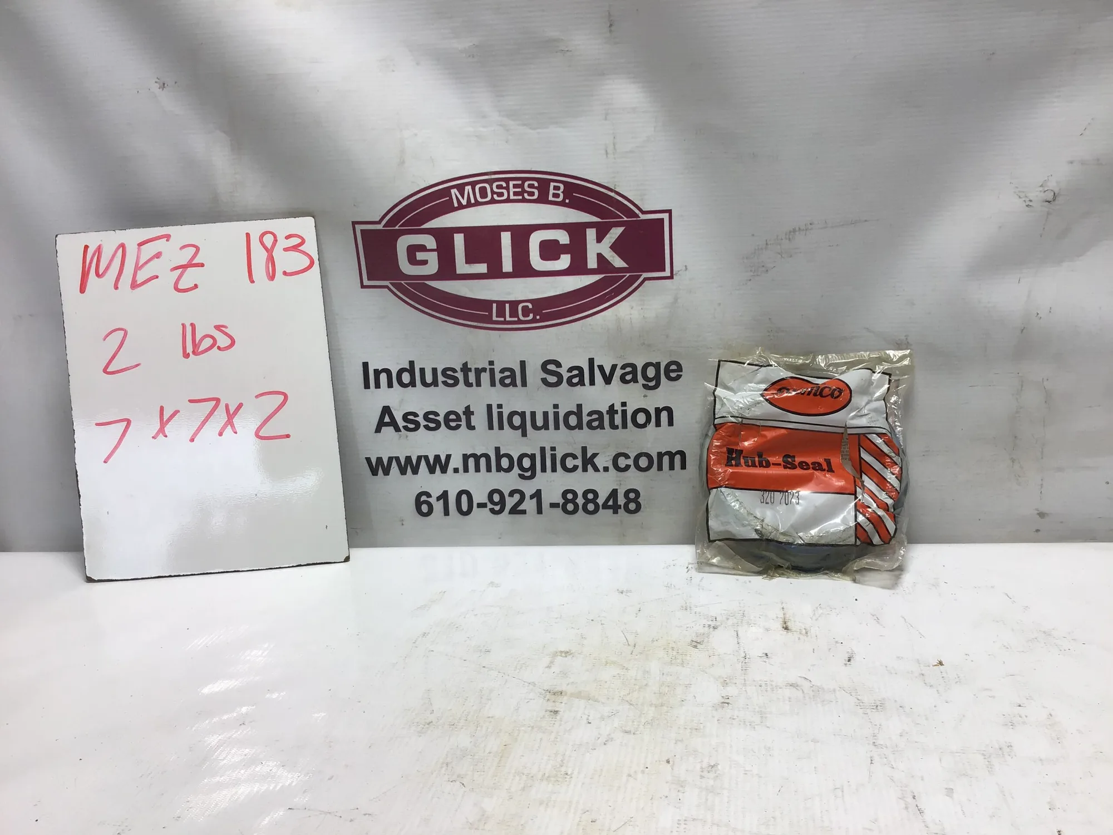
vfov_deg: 45.4
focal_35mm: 31
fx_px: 997
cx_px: 556
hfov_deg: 58.4
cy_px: 418
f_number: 2.4
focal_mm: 3.3
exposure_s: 1/146
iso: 25
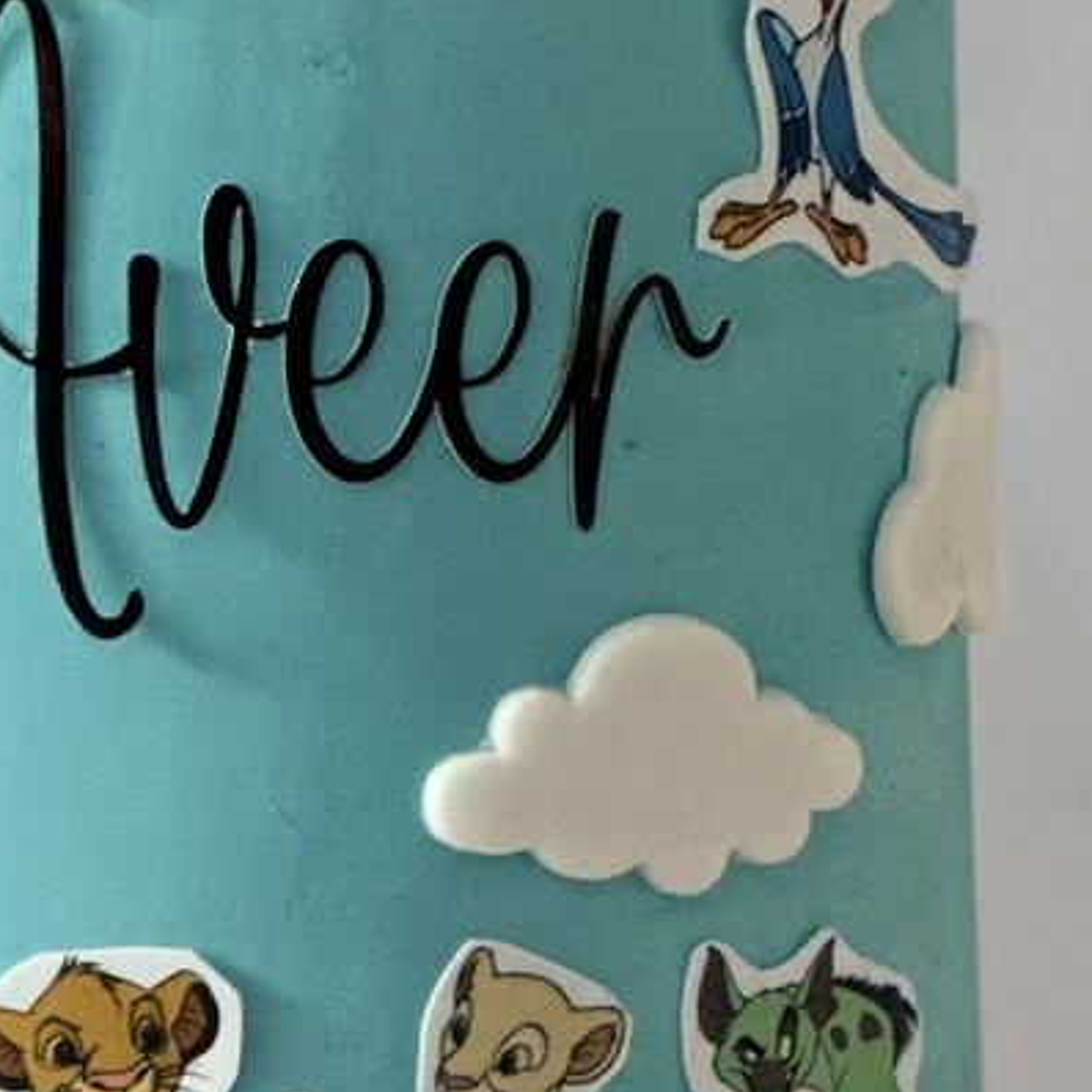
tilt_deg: -9.9
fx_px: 12527
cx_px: 281
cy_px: 987
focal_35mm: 351
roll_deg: -0.7
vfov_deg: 5.0
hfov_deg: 5.0
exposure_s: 1/121
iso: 200
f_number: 2.8
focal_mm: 9
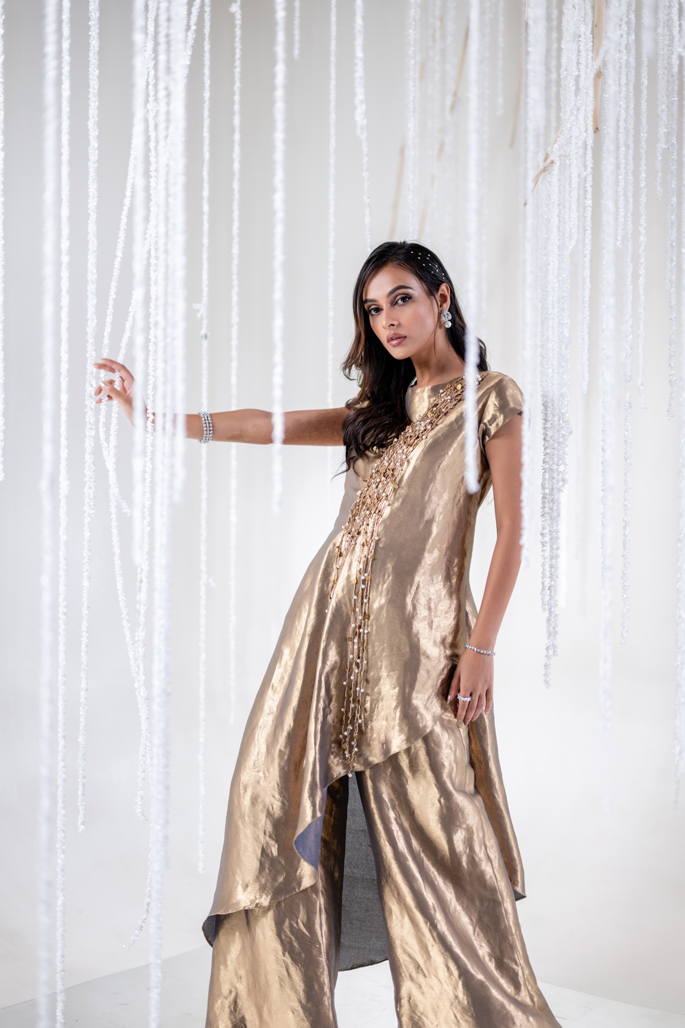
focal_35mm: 50
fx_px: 1427
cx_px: 342
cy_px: 514
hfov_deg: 27.0
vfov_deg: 39.6
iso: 160
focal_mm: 50
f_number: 1.2
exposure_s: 1/320
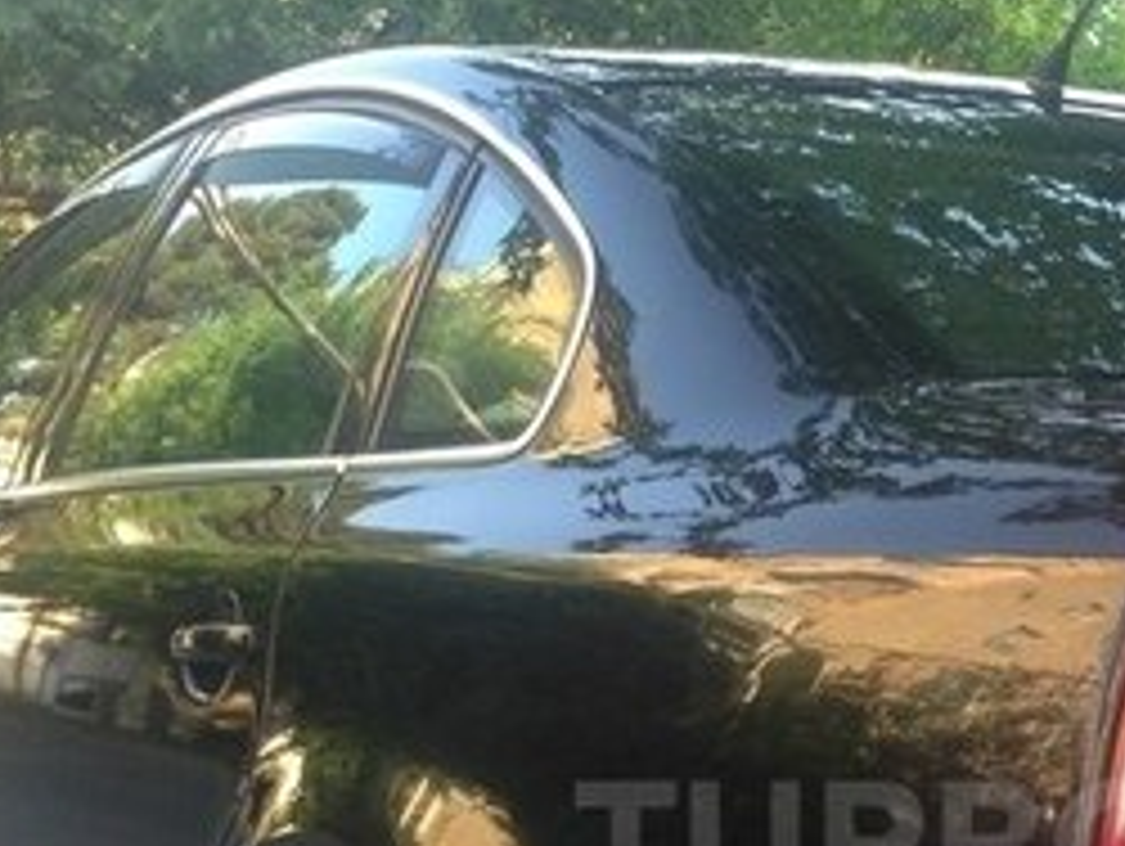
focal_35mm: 87
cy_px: 848
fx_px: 2830
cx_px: 1035
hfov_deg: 21.9
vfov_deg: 16.6
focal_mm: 4.12
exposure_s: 1/60
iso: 50
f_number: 2.4
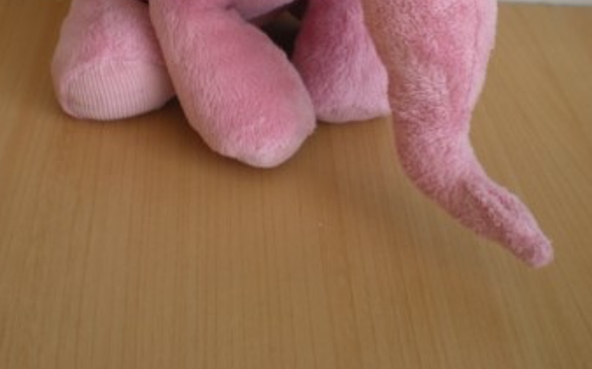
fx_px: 1000
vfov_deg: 20.2
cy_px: -14
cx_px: 268
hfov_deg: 33.0
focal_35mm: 62
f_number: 3.1
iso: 64
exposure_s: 1/68
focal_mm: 6.3
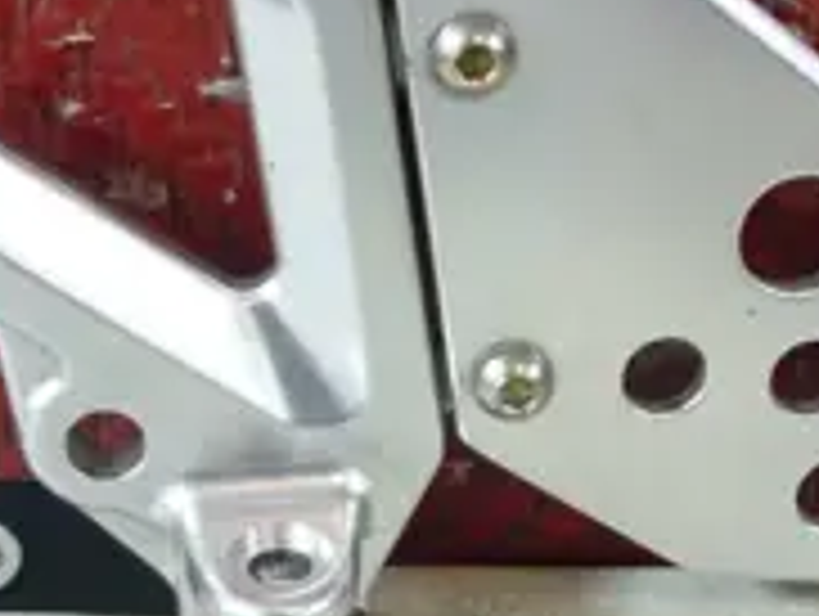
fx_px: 2061
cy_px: 378
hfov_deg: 22.5
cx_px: 472
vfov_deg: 17.0
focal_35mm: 87
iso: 400
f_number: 2.8
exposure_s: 1/8
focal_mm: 5.5
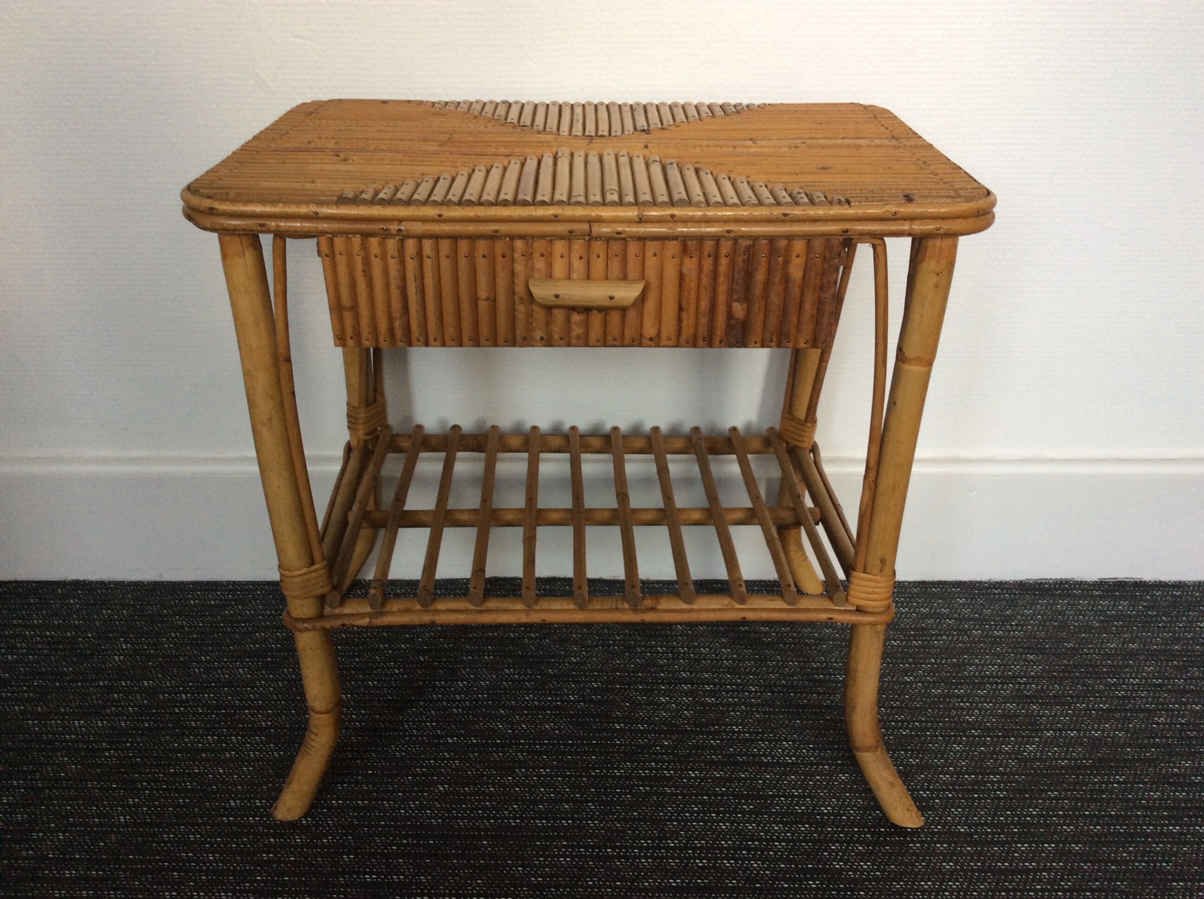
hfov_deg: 56.9
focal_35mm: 32
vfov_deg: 44.1
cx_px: 602
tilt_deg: -26.9
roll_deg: -0.5
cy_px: 450
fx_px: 1111
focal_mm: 3.3
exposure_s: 1/25
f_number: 2.4
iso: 50
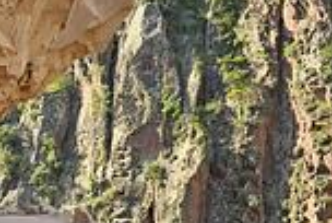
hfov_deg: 29.9
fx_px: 619
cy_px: 162
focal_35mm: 67
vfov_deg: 20.3
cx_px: 134
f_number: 1.8
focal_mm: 5.4
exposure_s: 1/309
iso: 25
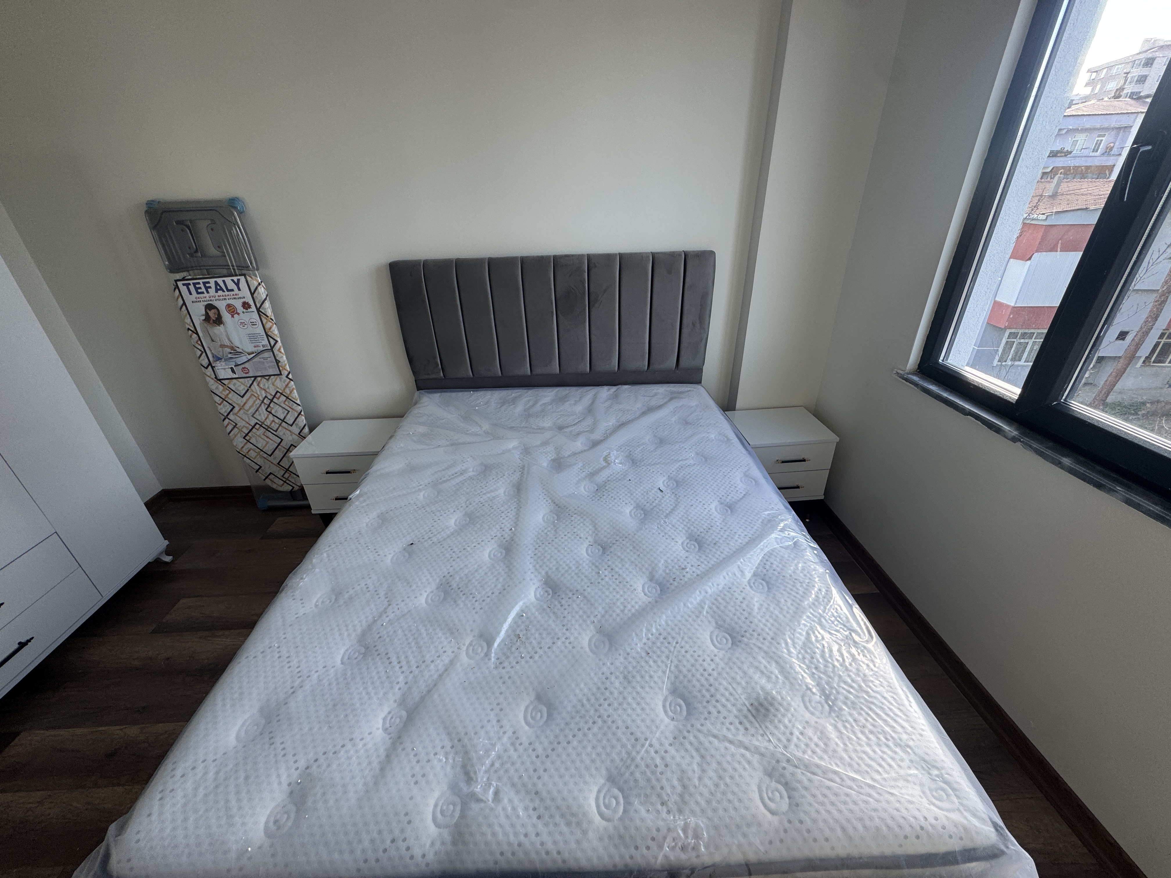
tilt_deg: -28.6
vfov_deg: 85.7
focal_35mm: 14
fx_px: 474
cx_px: 586
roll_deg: +2.3
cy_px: 439
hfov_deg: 102.1
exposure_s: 1/99
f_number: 2.2
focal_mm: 2.22
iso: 50
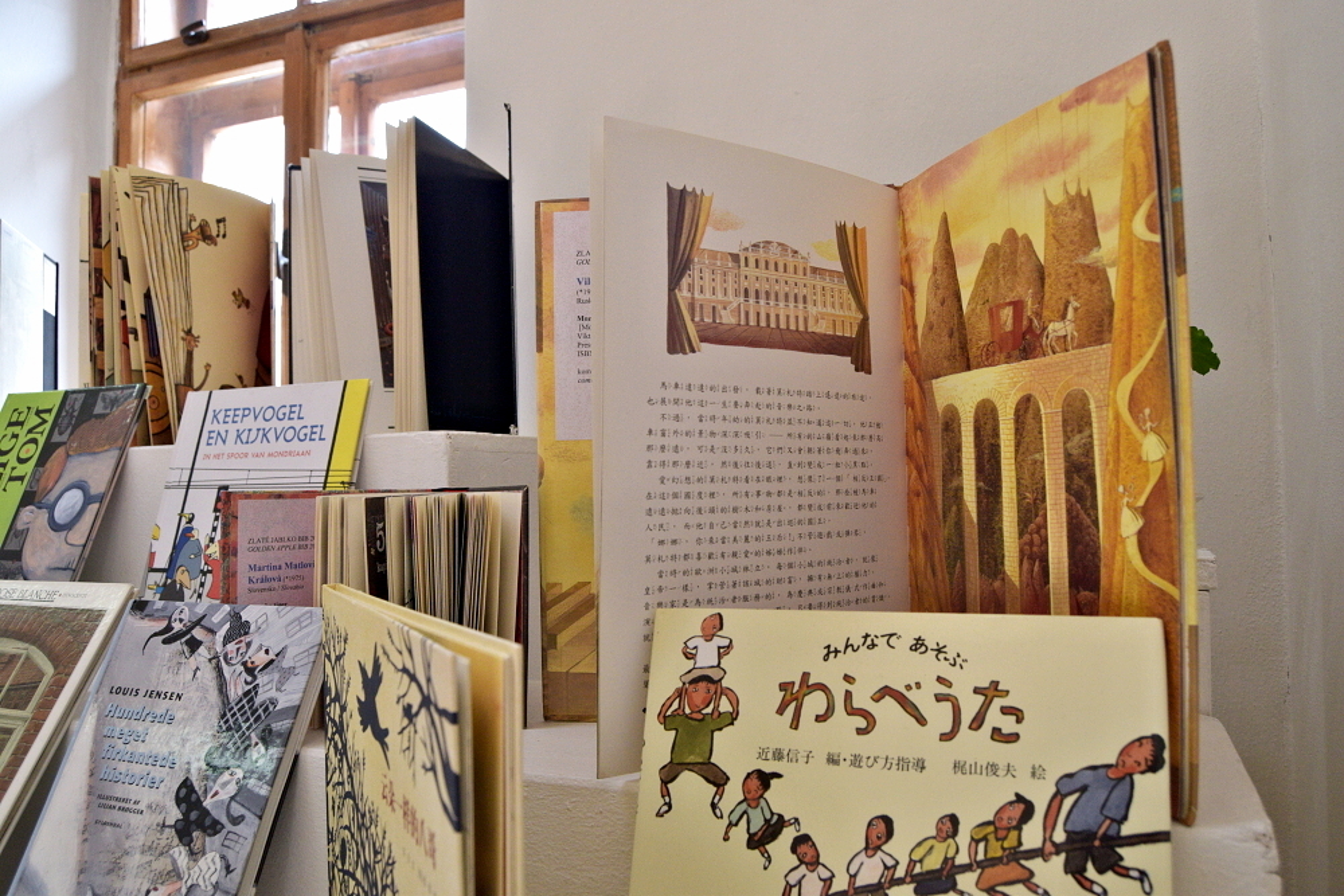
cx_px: 672
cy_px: 448
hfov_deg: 67.4
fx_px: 1008
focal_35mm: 27
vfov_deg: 47.9
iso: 800
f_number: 5.6
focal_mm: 18
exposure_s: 1/160
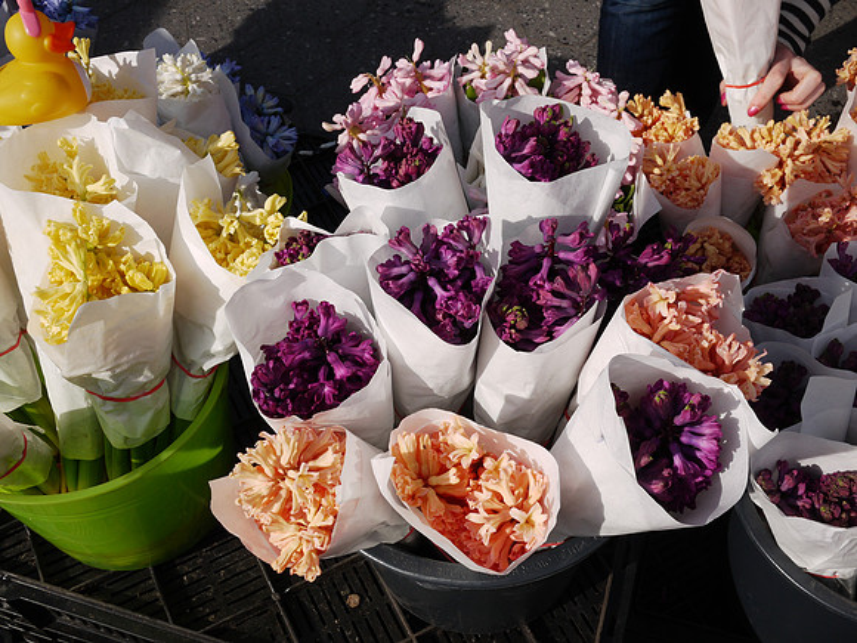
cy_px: 322
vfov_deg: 36.0
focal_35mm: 40
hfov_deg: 46.8
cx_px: 428
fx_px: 990
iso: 100
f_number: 14
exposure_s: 1/125
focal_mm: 20
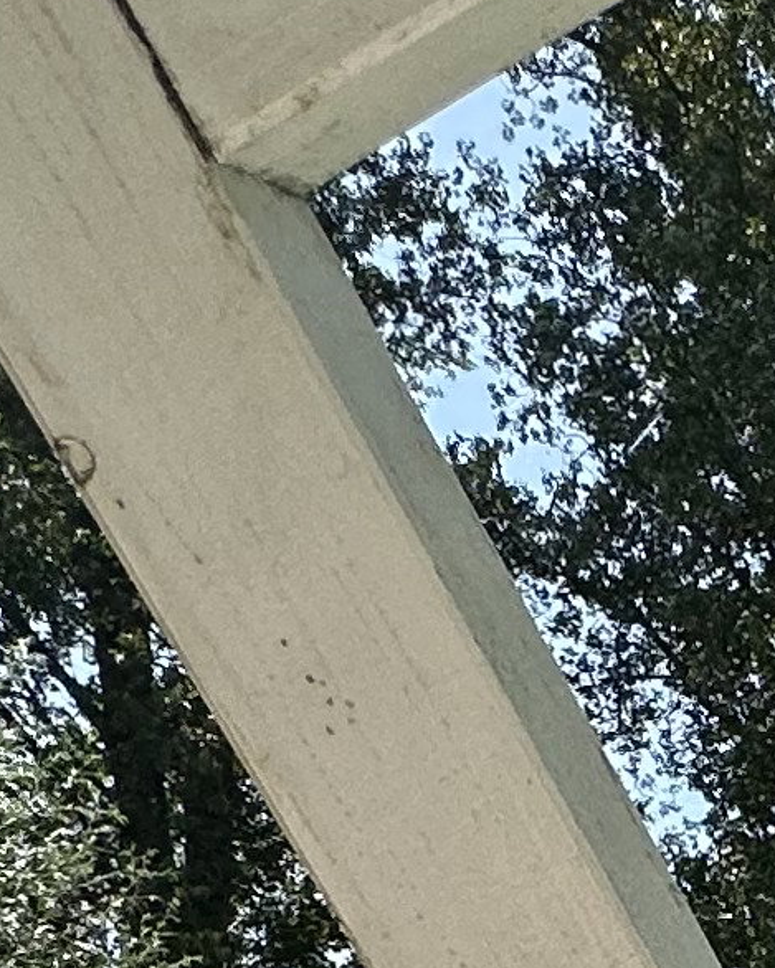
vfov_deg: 16.0
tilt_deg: -1.5
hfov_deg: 13.3
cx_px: 1710
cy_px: 1931
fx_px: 2694
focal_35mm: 94
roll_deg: -1.2
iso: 50
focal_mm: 2.22
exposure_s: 1/963
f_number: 2.2
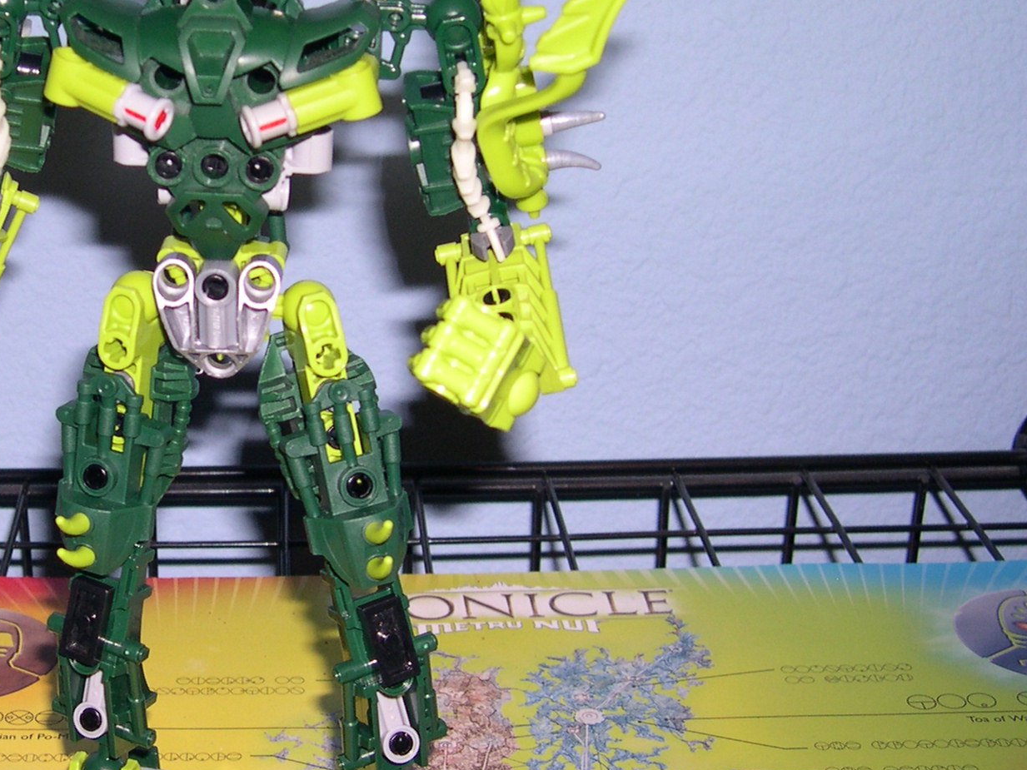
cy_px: 316
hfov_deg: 27.0
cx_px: 134
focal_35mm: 70
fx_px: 2077
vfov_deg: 21.0
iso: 100
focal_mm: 8
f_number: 2.8
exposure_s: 1/60
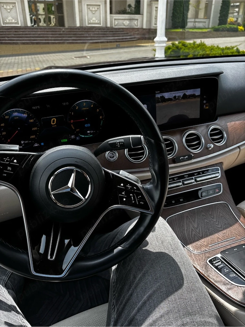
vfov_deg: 67.3
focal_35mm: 26
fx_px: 245
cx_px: 122
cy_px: 164
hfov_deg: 53.1
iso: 50
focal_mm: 5.96
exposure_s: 1/559
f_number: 1.6
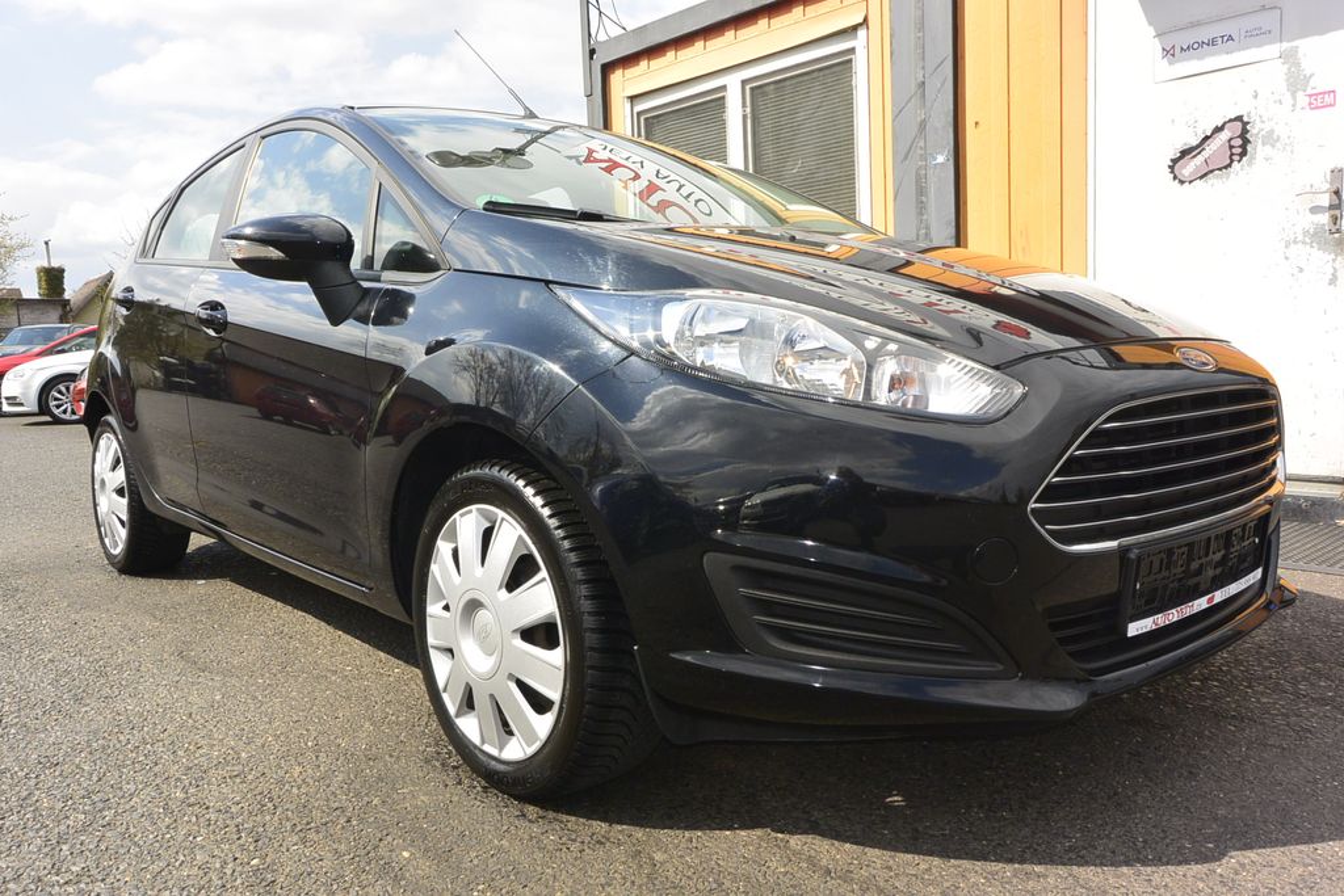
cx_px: 672
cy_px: 448
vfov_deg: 47.9
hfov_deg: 67.4
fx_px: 1008
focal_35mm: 27
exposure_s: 1/250
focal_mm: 10
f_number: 8
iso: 160
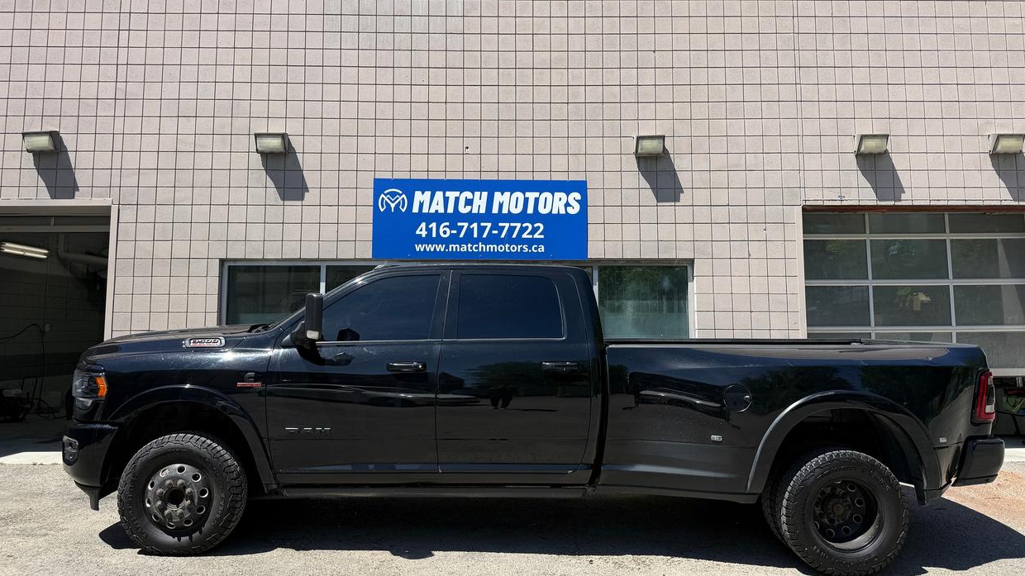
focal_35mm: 27
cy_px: 245
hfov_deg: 69.9
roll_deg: -0.5
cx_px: 512
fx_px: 734
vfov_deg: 42.8
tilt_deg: +5.5
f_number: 1.78
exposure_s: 1/3759
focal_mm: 6.76
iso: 80
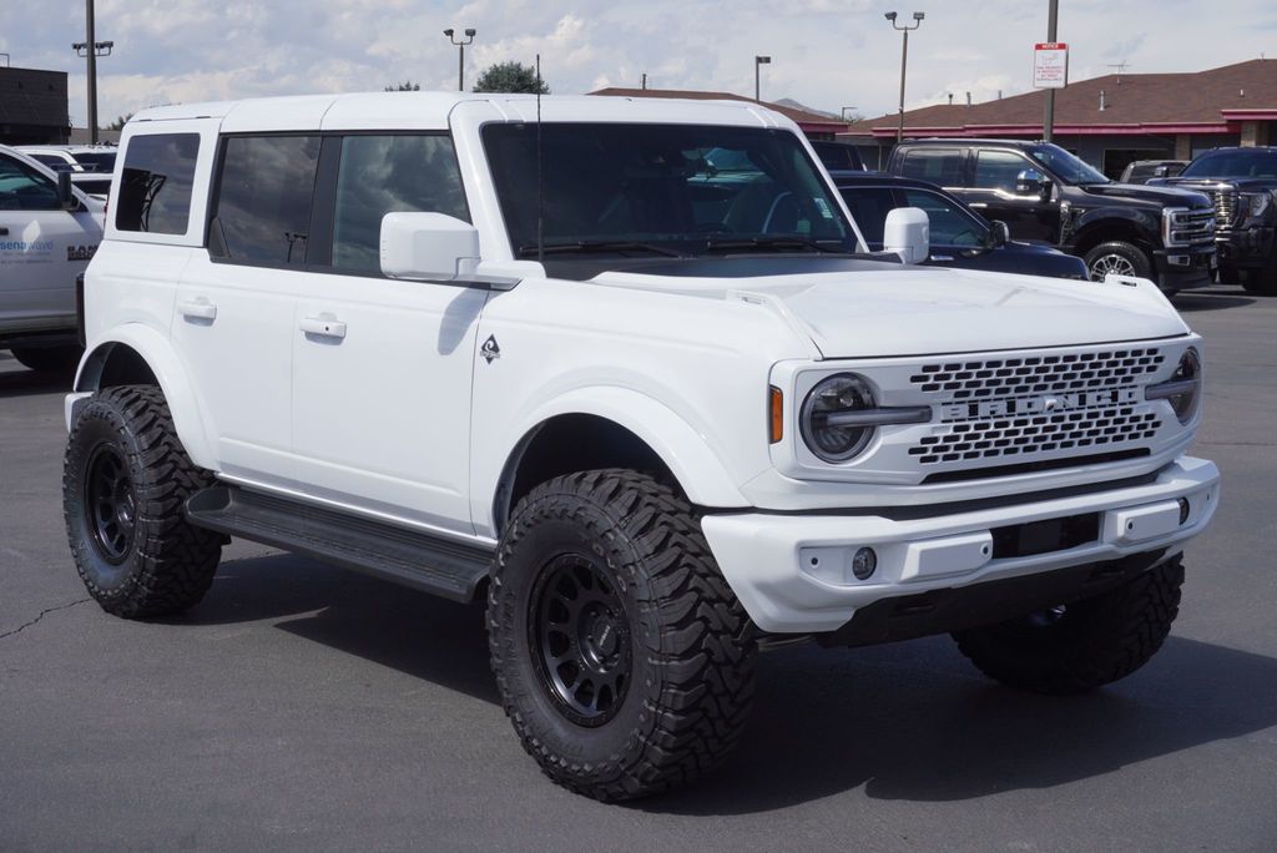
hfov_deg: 35.0
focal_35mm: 57
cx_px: 638
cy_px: 426
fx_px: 2023
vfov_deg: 23.8
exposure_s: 1/200
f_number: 11
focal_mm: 38
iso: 100
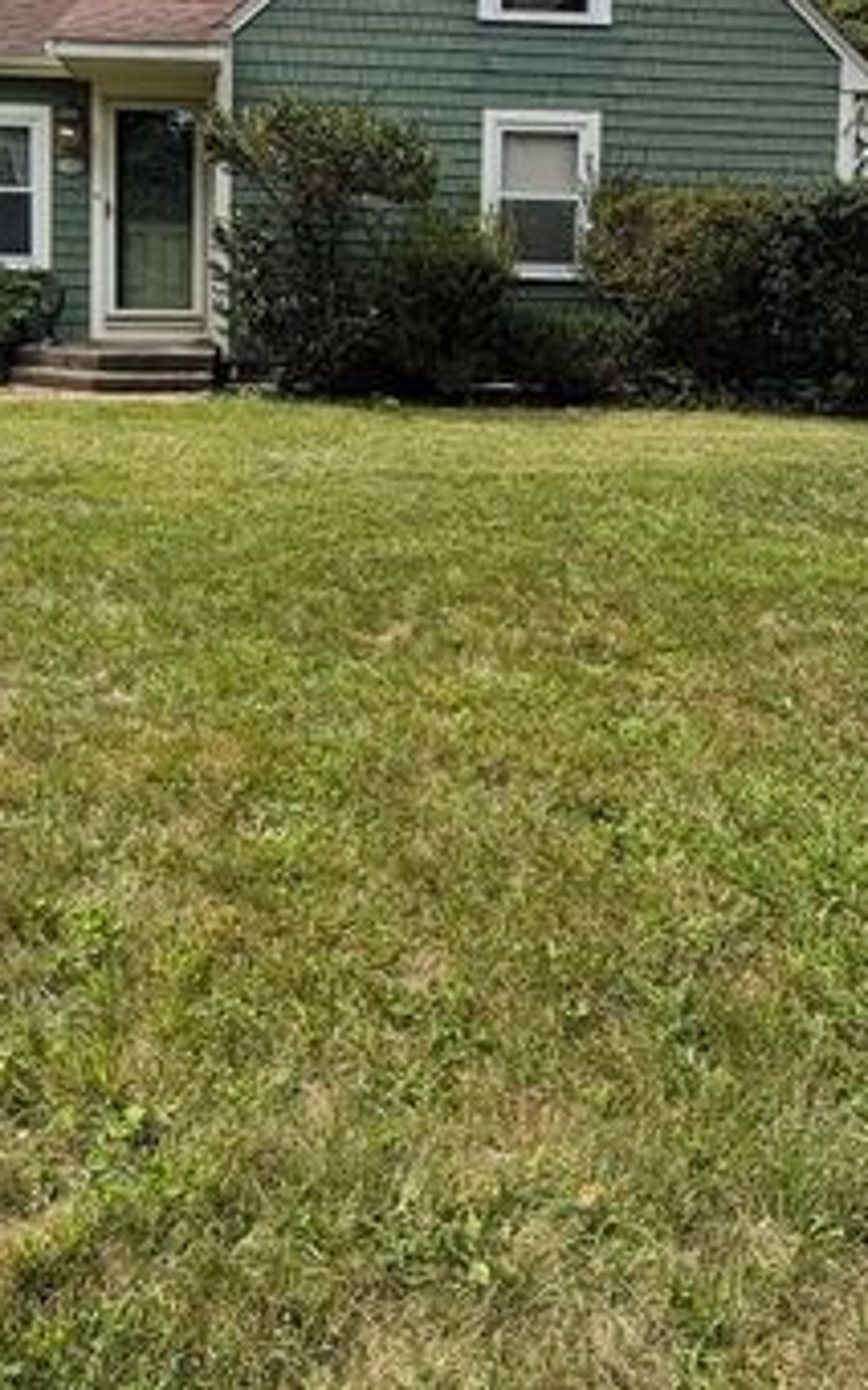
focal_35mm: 29
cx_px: 342
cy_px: 357
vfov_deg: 61.2
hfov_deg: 42.9
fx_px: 1098
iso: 20
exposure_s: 1/779
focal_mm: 2.22
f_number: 2.2
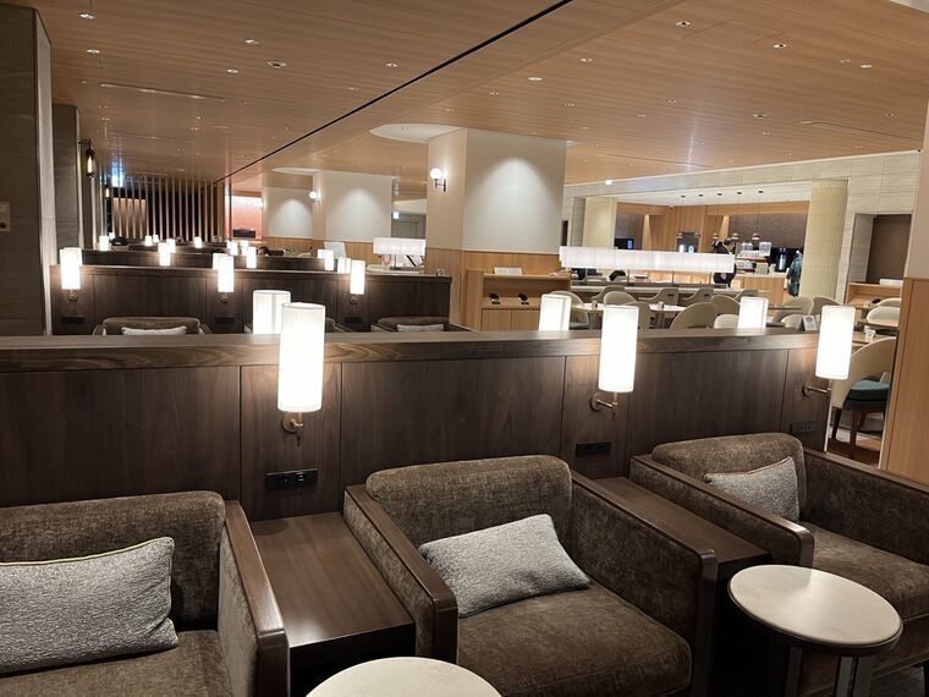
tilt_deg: -8.2
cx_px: 464
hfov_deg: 67.3
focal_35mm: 26
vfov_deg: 53.1
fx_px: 698
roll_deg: -2.3
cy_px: 348
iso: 200
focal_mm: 5.1
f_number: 1.6
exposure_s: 1/50
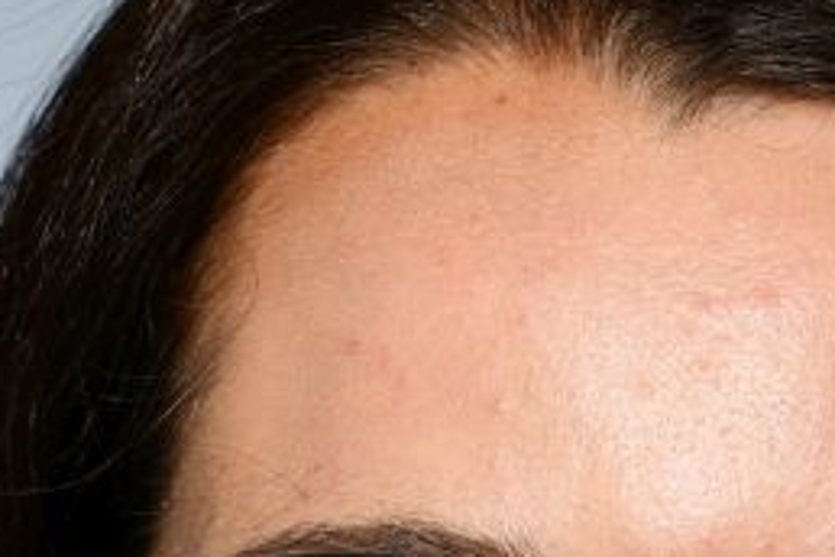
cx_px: 651
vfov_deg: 0.9
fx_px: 34580
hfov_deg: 1.4
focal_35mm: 1491
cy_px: 1221
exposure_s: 1/160
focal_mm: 200
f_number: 8
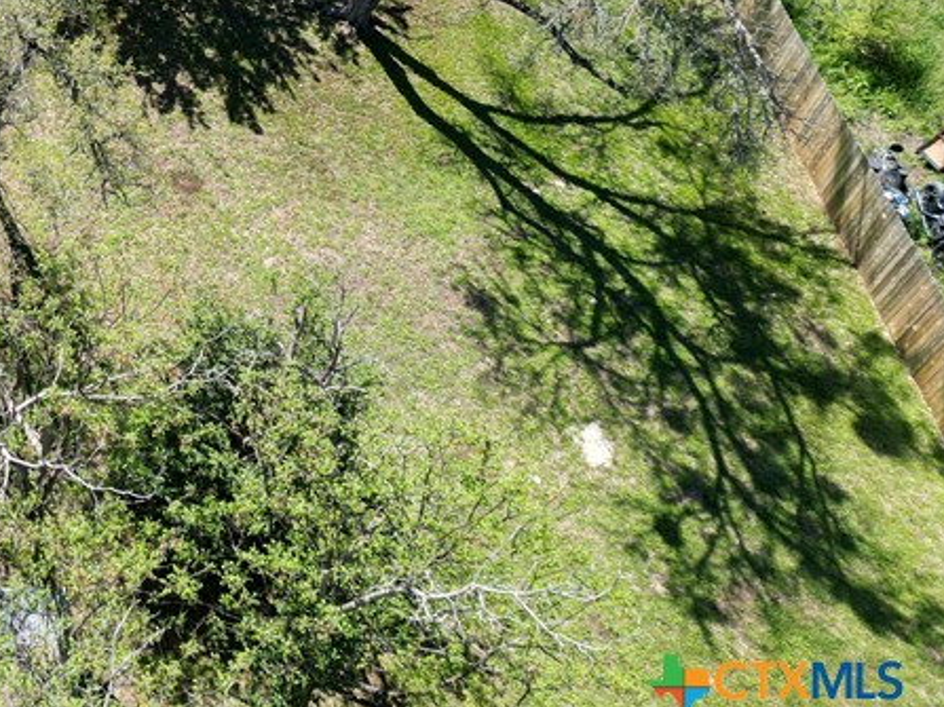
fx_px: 1499
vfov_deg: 24.9
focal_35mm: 55
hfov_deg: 30.7
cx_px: -127
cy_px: -53
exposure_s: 1/2500
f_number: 1.7
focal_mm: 6.72
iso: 200
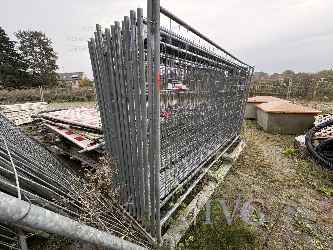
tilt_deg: -19.1
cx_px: 166
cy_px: 125
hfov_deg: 102.1
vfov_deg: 85.7
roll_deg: +3.4
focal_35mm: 14
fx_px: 135
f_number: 2.2
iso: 50
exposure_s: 1/99
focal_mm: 2.22
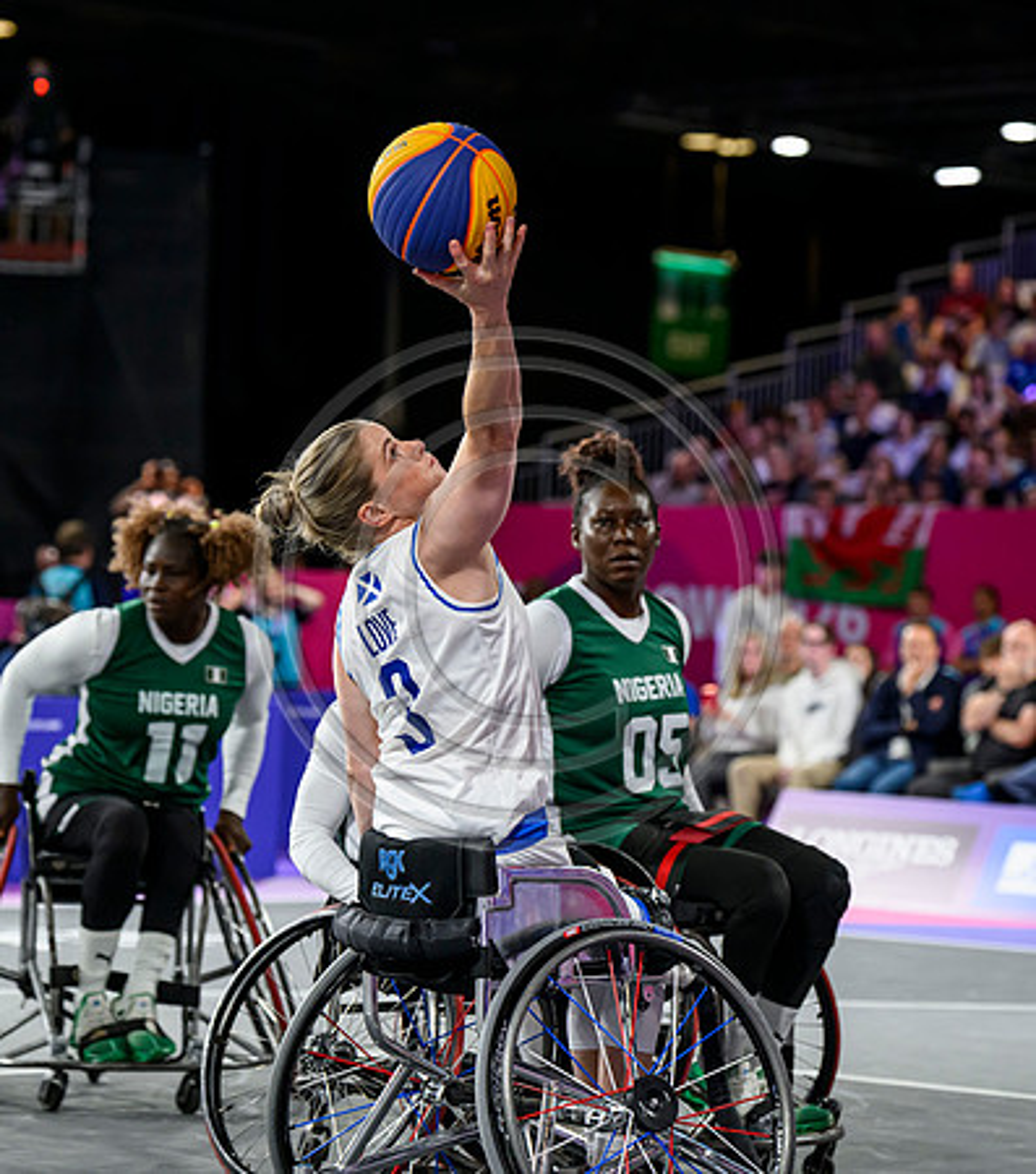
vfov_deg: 14.1
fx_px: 4754
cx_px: 540
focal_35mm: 131
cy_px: 554
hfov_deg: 12.4
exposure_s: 1/1600
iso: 2500
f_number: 3.2
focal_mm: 92
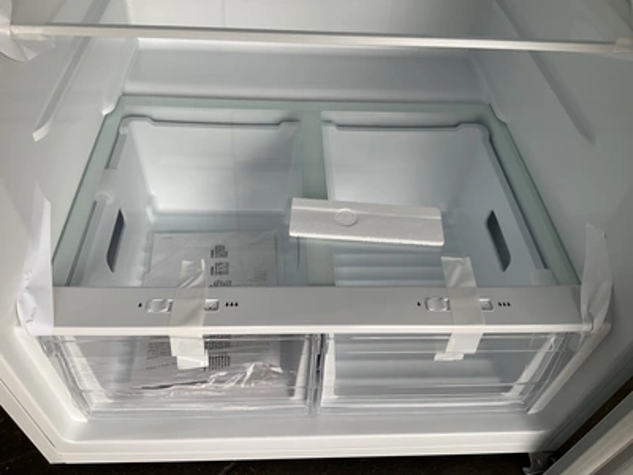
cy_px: 238
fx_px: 530
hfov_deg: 61.7
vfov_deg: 48.2
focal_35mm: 29
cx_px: 316
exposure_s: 1/370
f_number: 1.8
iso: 25
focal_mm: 3
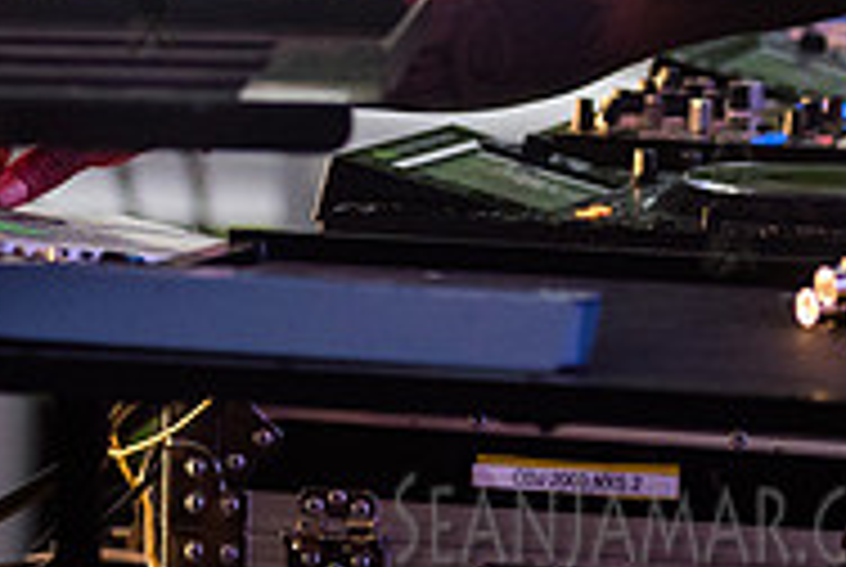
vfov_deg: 3.5
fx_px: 9321
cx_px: 821
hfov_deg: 5.2
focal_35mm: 396
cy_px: -218
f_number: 3.5
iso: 4000
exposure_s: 1/320
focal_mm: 120
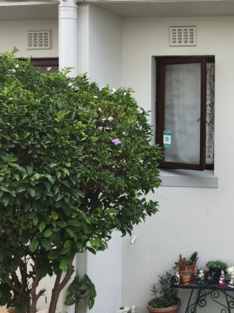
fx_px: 506
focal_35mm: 56
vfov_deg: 34.1
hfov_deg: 23.8
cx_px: 281
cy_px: 108
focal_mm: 5.4
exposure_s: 1/548
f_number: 1.8
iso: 20
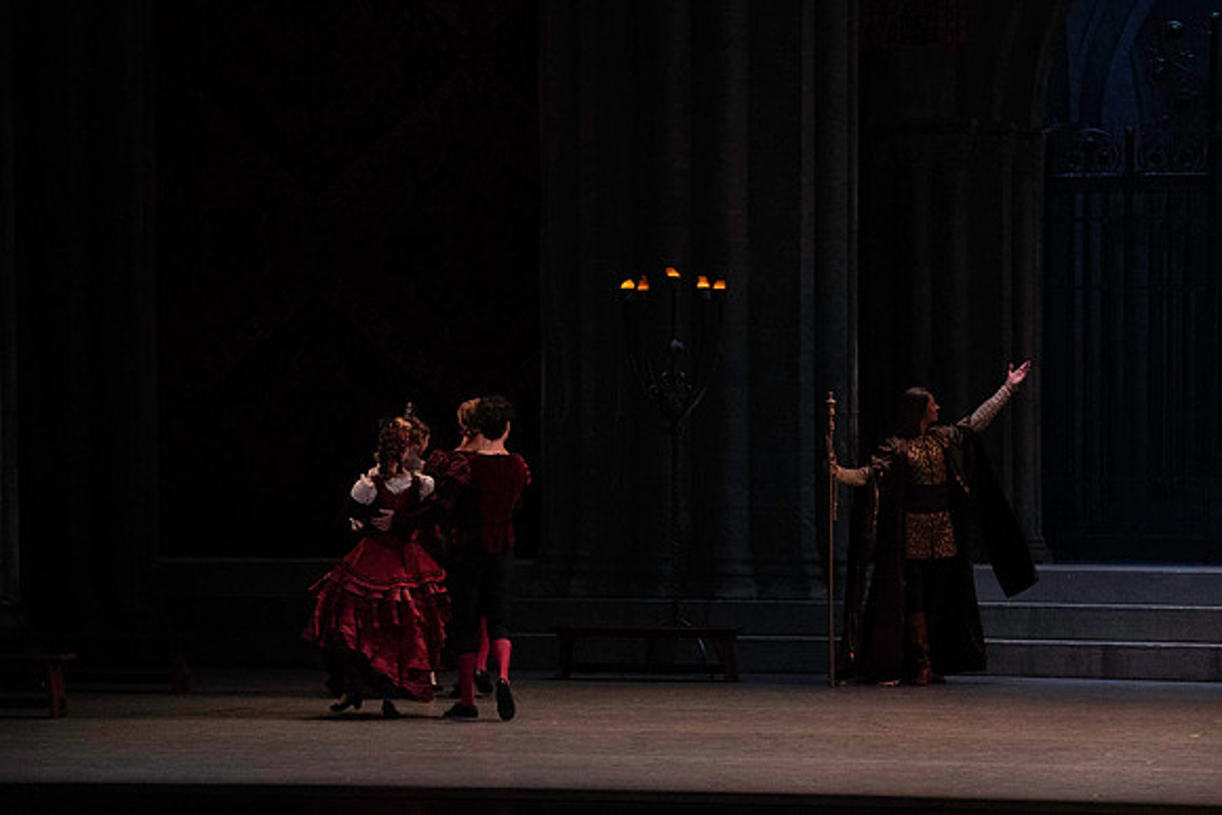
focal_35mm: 146
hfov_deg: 14.1
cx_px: 611
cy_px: 408
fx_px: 4957
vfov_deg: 9.4
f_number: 7.1
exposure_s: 1/400
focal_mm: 146
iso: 12800
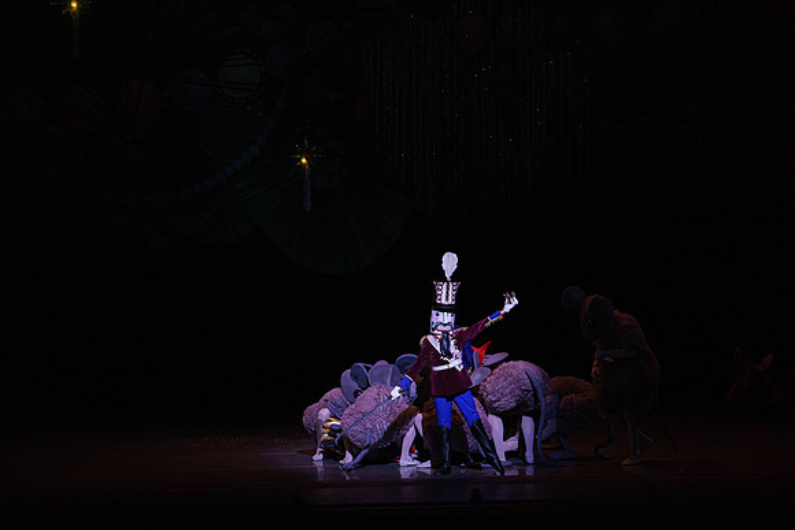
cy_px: 265
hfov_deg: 12.1
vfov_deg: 8.1
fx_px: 3755
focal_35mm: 170
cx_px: 398
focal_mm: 170
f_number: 7.1
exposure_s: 1/320
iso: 5000
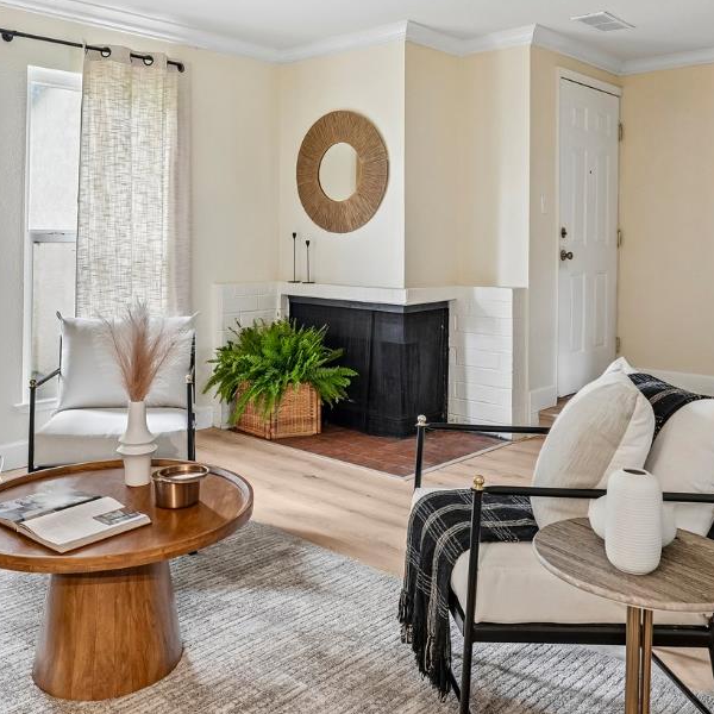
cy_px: 227
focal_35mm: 34
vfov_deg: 47.5
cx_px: 309
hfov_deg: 48.3
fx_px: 793
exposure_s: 1/6
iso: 400
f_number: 8
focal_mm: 16
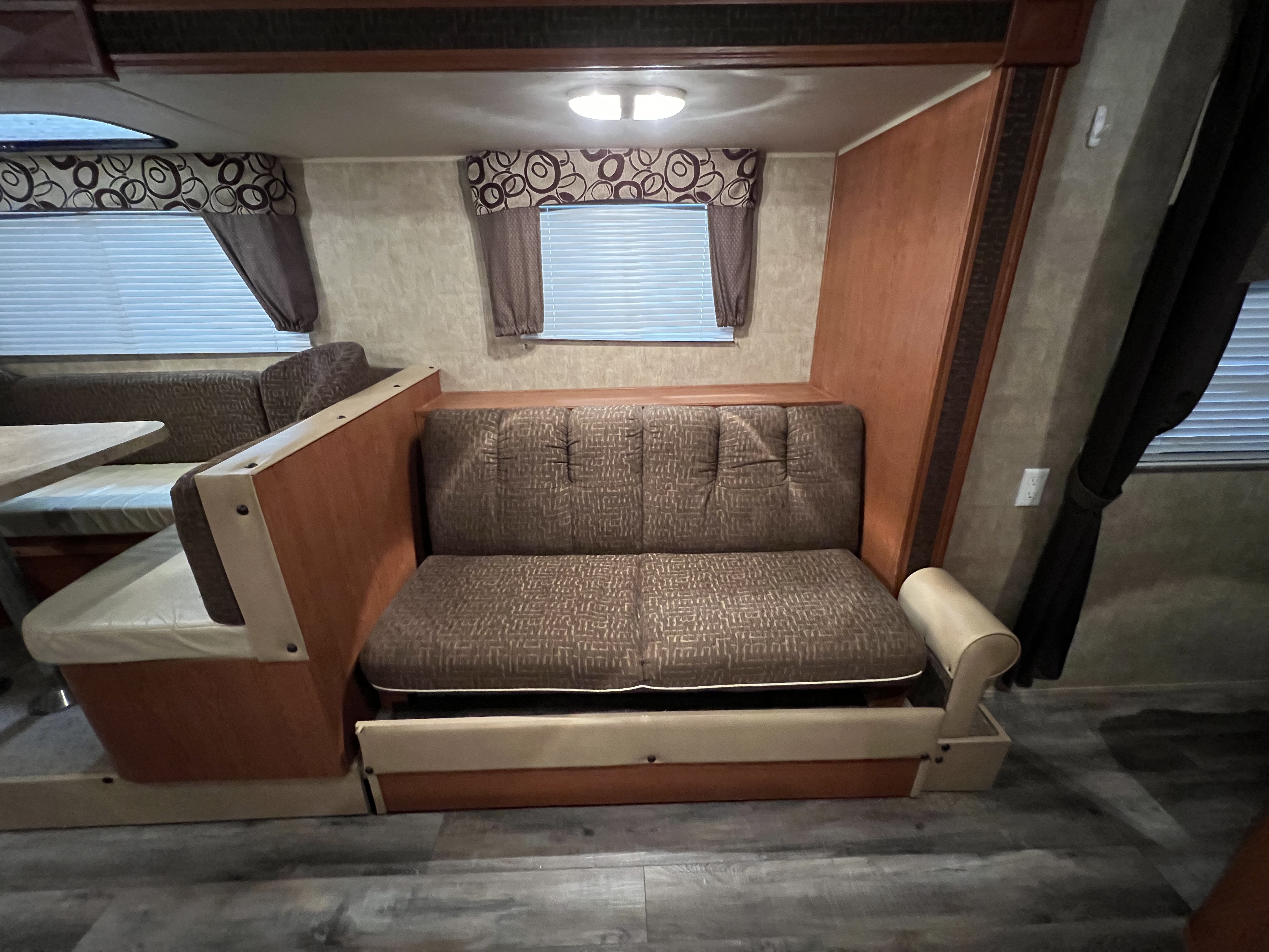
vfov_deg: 89.9
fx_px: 477
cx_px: 634
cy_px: 476
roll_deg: +0.0
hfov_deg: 106.2
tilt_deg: -23.6
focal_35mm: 13
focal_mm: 1.57
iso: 1000
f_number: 1.8
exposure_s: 1/45
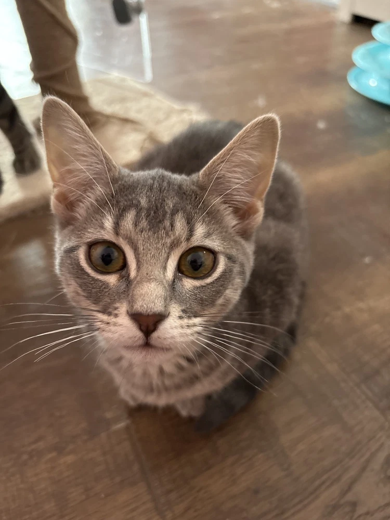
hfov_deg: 53.1
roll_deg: +2.5
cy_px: 260
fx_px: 391
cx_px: 195
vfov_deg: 67.3
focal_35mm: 26
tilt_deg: -42.1
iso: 640
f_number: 1.6
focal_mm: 5.96
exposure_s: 1/39
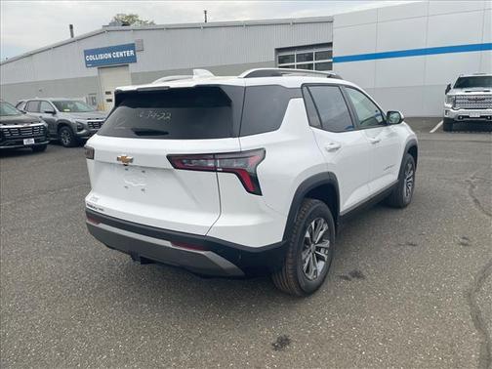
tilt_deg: -12.8
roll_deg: +1.4
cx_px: 246
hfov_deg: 67.3
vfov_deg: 53.1
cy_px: 184
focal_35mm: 26
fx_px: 370
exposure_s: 1/1006
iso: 32
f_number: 1.6
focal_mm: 4.2
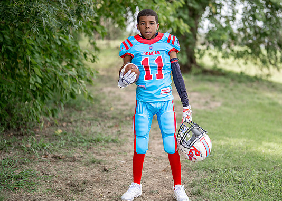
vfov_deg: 20.6
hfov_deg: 28.6
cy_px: 97
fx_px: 552
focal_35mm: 69
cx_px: 168
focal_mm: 50
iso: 100
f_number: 1.2
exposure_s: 1/2000
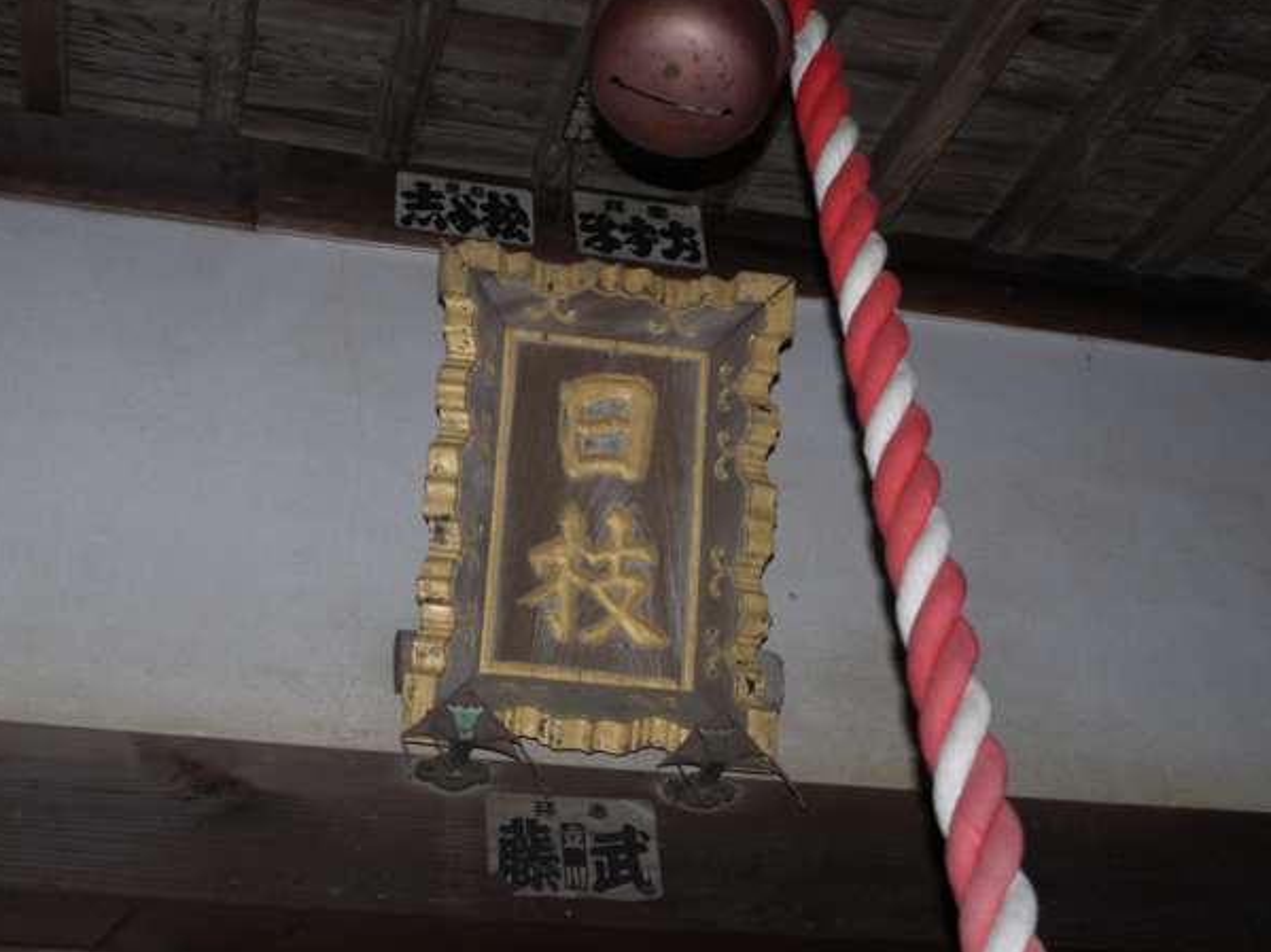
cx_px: 634
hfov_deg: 36.2
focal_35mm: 53
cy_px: 471
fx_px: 1946
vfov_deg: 27.5
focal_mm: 26
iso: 100
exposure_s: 1/13
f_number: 5
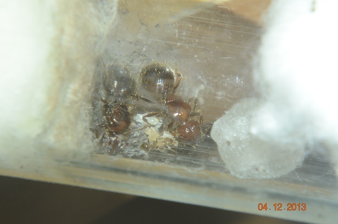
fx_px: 2811
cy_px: 112
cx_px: 169
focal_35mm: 300
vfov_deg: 4.6
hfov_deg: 6.9
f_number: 32
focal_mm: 200
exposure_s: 1/200
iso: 1000
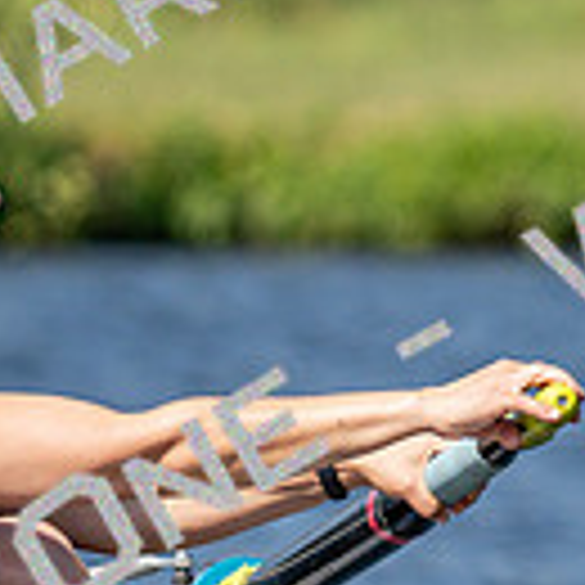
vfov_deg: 1.3
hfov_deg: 1.3
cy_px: 317
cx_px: 1080
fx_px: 24951
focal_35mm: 1305
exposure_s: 1/2000
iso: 250
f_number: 6.3
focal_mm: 344
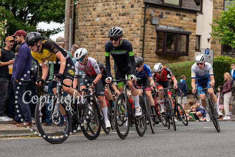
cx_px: 130
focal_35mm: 77
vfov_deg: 17.6
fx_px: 506
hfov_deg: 26.1
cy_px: 70
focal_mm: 70
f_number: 3.5
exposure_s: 1/800
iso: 400
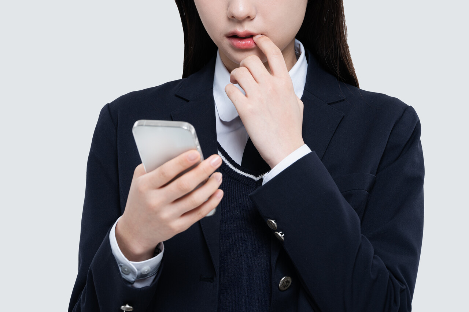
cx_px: 234
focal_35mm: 185
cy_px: 156
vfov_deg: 7.4
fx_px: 2410
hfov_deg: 11.1
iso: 250
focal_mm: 185
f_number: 8
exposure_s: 1/160
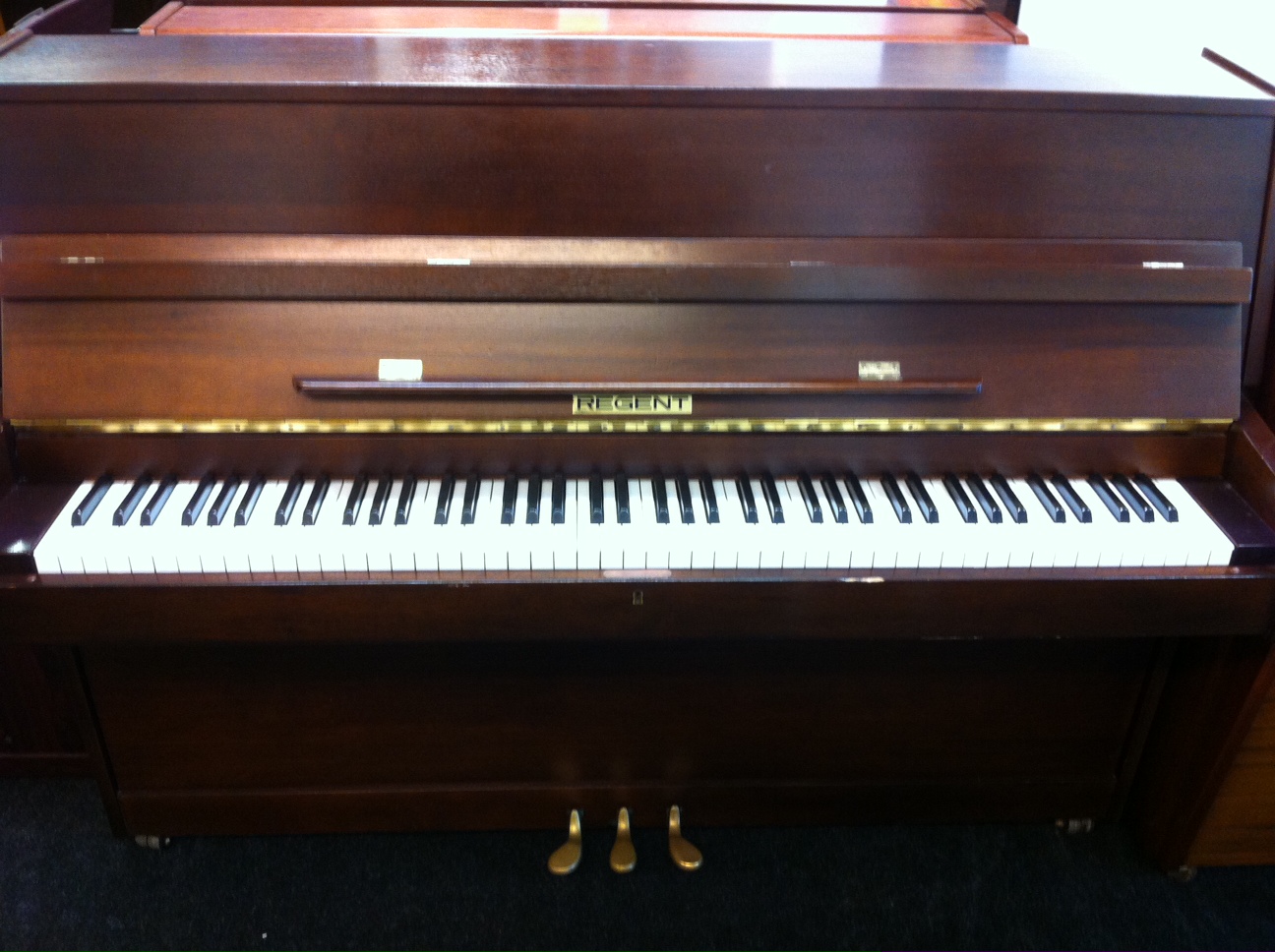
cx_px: 638
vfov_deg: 40.6
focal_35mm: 35
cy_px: 476
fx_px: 1287
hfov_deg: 52.7
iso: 200
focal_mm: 3.85
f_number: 2.8
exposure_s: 1/17
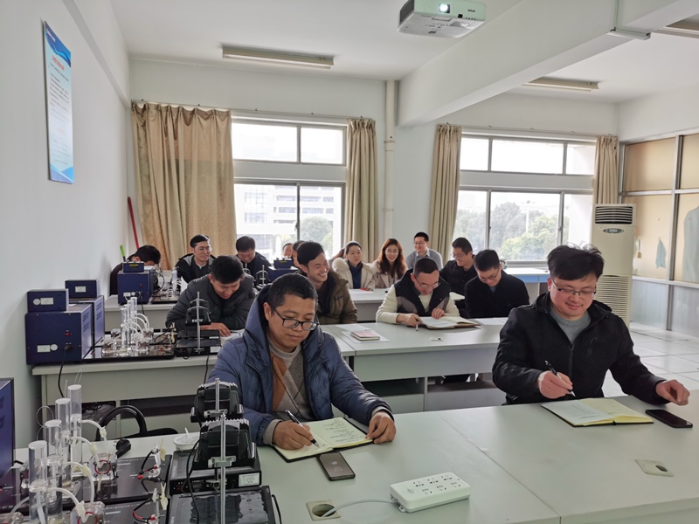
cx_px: 350
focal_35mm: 27
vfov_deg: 51.4
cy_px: 262
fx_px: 545
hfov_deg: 65.3
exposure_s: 1/100
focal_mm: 5.58
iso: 160
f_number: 1.8
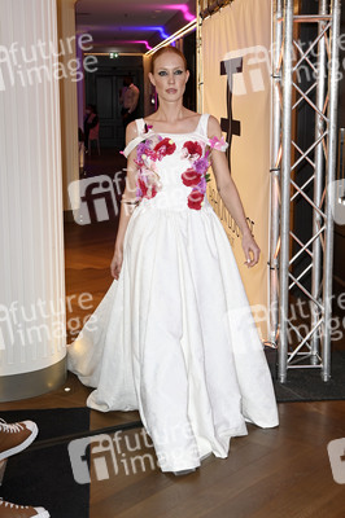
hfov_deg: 29.8
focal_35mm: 45
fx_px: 648
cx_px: 172
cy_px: 259
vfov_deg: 43.6
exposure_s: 1/125
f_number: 5.6
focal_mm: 45
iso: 800
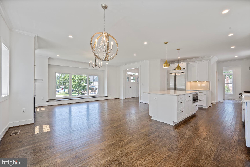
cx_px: 125
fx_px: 97
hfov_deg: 104.3
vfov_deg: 81.2
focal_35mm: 14
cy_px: 84
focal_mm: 14
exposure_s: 1/100
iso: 200
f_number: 9
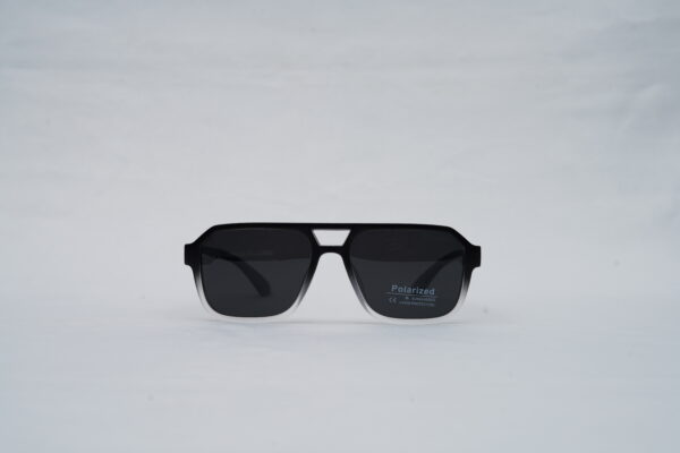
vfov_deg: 27.0
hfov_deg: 39.6
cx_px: 340
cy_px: 226
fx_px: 944
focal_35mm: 50
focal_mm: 50
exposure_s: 1/160
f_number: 9
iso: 100
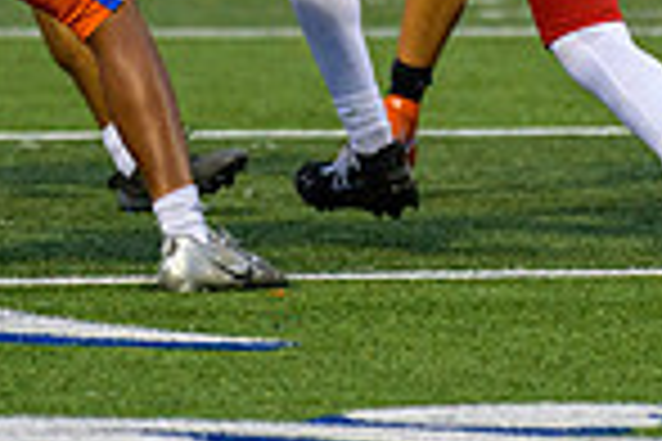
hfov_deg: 2.5
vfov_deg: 1.7
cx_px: 491
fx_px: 15206
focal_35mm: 827
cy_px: -353
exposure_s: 1/1250
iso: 640
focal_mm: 210
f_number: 2.8
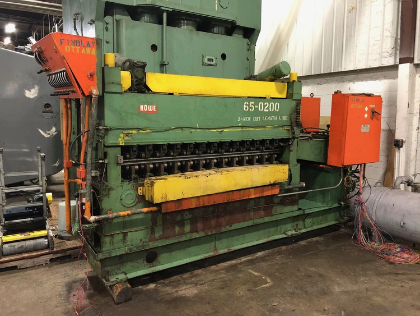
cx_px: 210
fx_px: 340
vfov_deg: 49.8
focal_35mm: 28
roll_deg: -1.7
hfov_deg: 63.4
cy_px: 158
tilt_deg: -7.2
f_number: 1.8
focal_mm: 3.99
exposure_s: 1/9
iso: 100
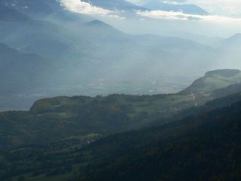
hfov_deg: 21.6
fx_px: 605
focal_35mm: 87
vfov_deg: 16.9
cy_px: 52
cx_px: 245
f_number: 5.6
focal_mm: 6
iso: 80
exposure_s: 1/400
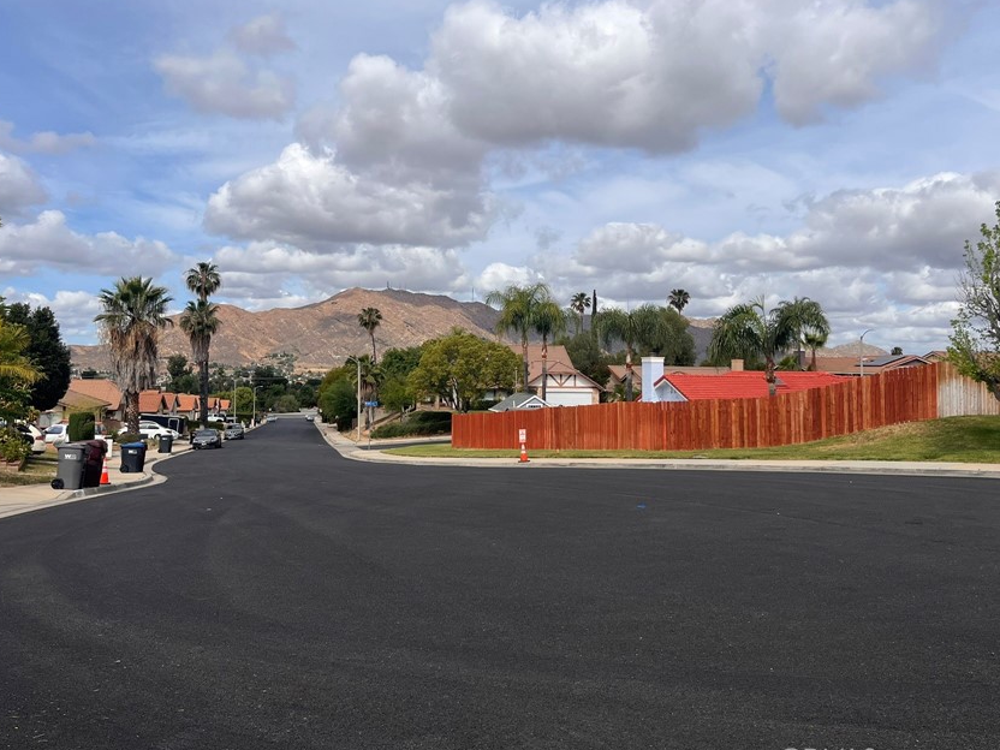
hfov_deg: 56.8
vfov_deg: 44.0
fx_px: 924
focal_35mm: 32
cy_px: 315
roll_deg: -0.1
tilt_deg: +3.6
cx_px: 520
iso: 50
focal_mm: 5.1
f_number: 1.6
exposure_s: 1/6494
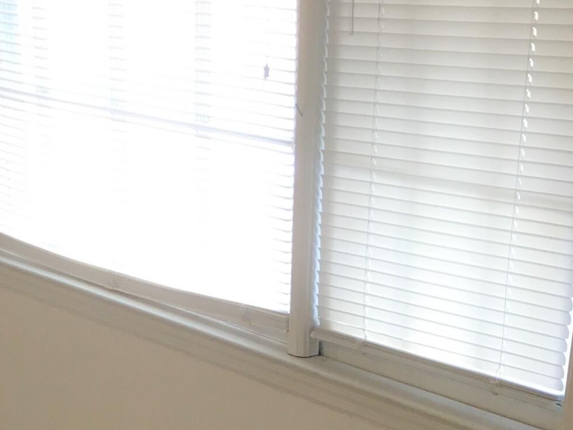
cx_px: 158
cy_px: 638
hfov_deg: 22.1
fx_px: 1456
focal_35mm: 88
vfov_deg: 15.5
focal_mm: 4.15
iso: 50
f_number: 2.2
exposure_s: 1/33
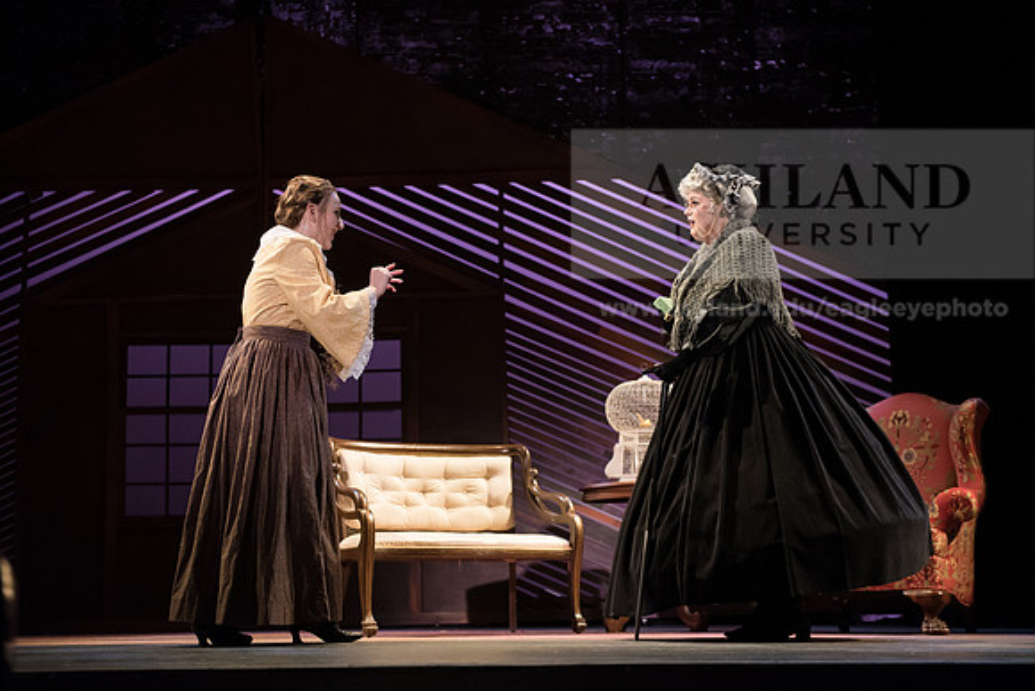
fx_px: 1725
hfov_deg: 33.4
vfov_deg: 22.6
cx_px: 518
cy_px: 346
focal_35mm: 60
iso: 3200
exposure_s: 1/250
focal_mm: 60
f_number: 3.5
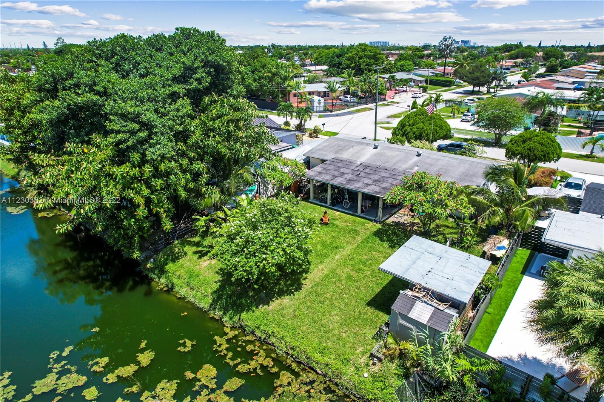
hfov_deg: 78.6
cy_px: 201
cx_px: 302
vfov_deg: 57.2
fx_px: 369
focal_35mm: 22
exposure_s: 1/1600
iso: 100
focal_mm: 8.38
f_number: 2.8
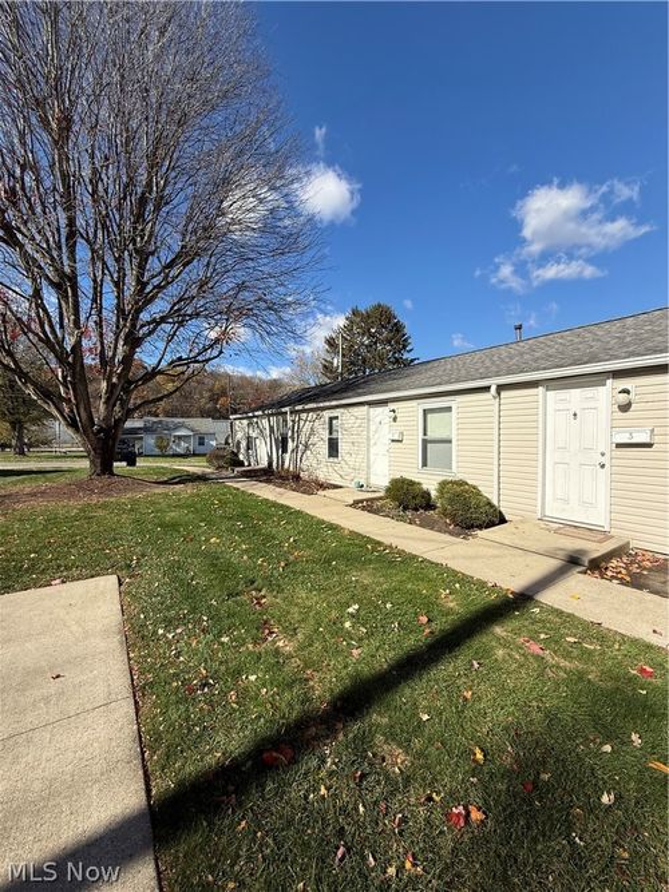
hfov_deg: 85.7
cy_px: 446
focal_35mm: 14
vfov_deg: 102.1
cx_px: 334
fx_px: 361
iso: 50
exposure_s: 1/2841
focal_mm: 2.22
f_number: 2.2
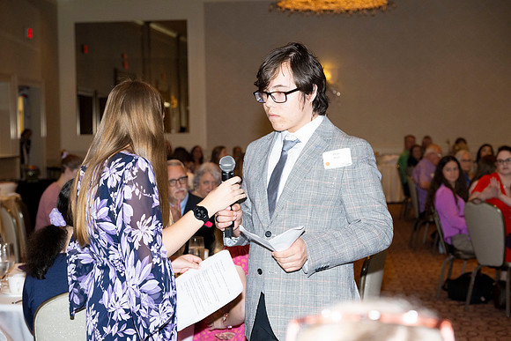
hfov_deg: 28.8
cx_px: 256
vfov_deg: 19.5
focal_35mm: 70
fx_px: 994
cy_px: 170
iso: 2000
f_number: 5.6
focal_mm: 70
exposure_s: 1/200
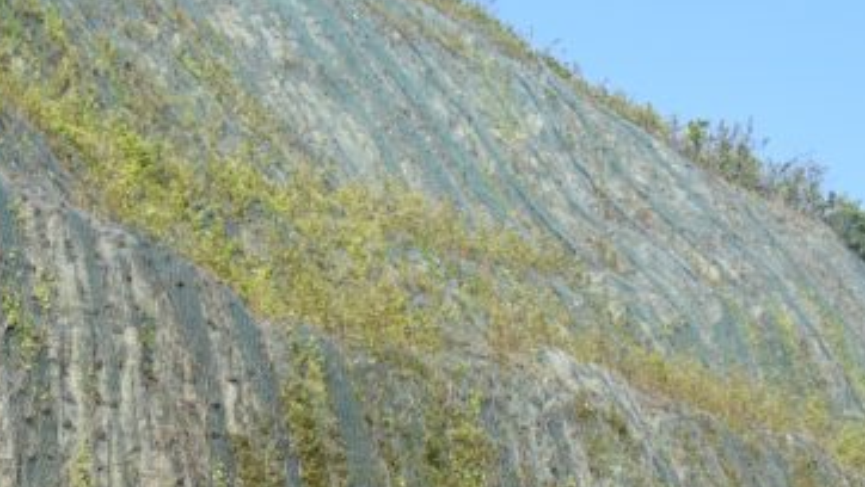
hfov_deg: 24.0
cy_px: 567
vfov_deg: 14.7
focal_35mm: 80
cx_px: -189
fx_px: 1836
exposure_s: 1/250
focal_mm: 18
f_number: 8
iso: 220
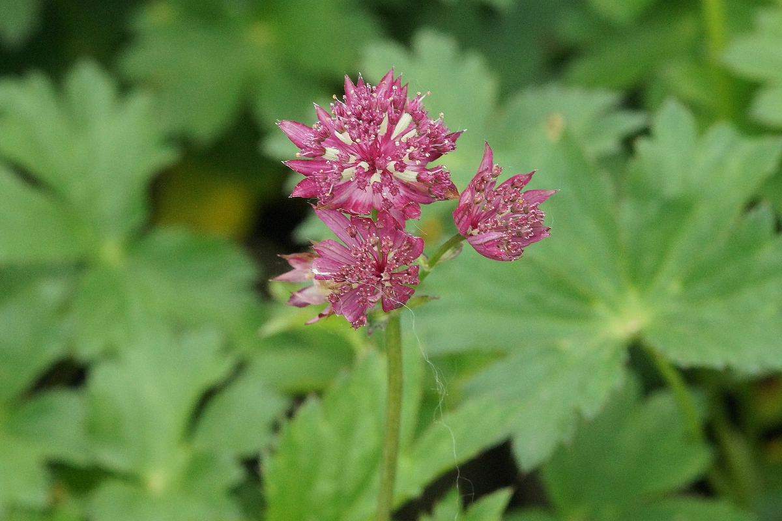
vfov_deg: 9.1
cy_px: 260
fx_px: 3258
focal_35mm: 150
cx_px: 391
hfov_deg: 13.7
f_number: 8
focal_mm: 100
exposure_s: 1/160
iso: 1600
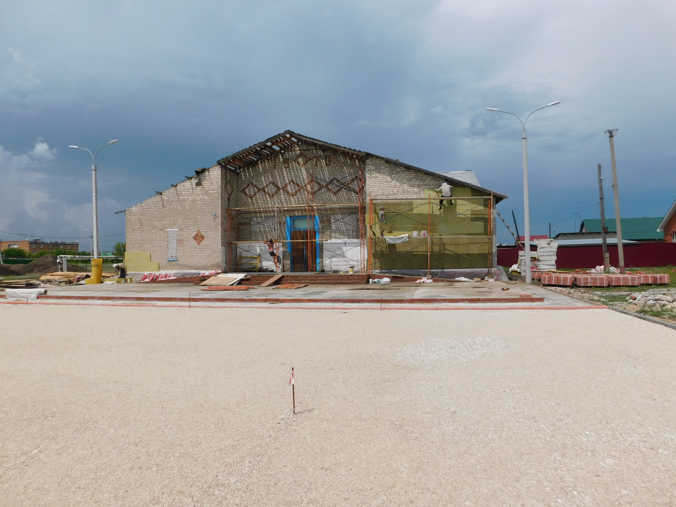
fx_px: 449
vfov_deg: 58.9
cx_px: 338
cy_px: 254
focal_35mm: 23
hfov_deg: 73.9
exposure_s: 1/1000
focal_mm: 4
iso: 125
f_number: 6
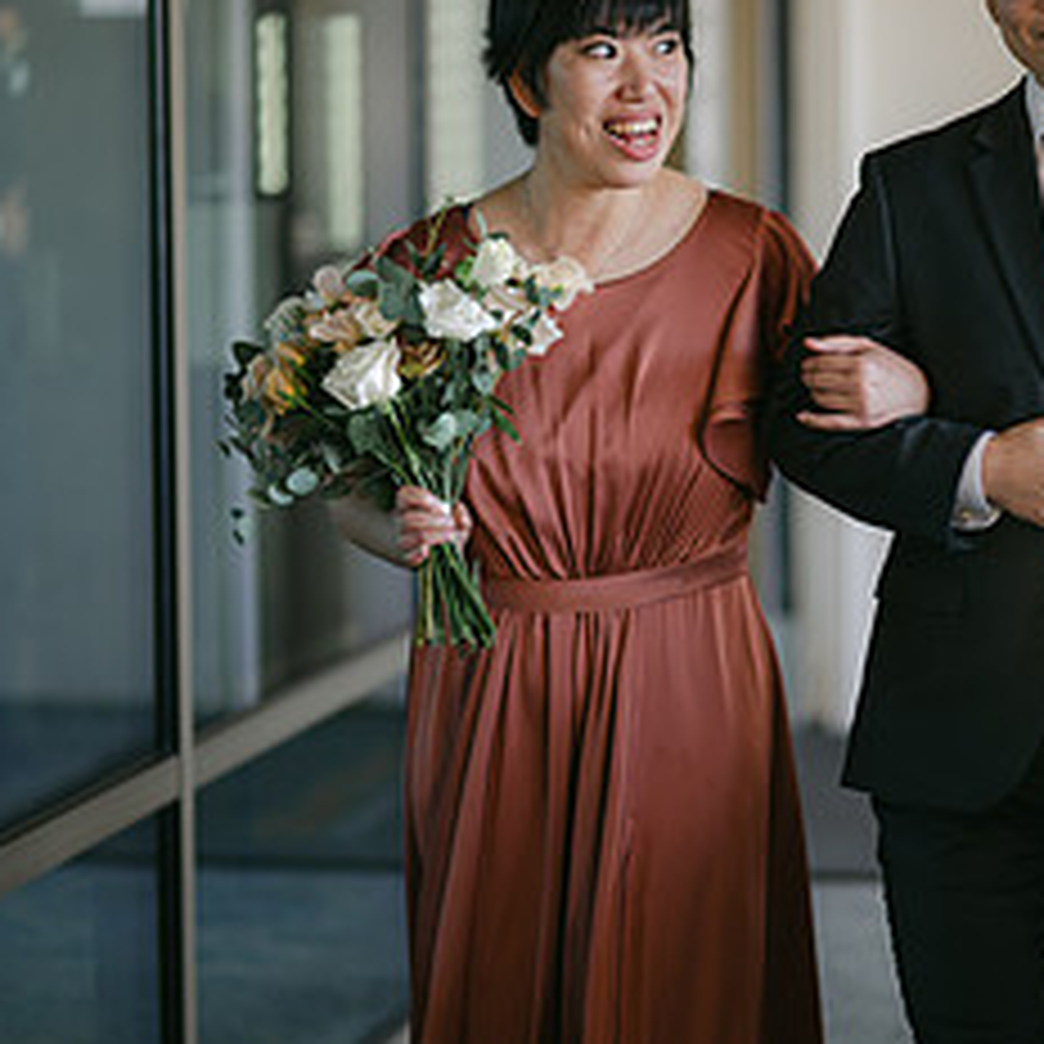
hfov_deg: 12.5
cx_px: 666
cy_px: 536
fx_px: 4777
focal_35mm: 140
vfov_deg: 12.5
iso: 220
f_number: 1.8
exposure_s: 1/250
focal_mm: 85
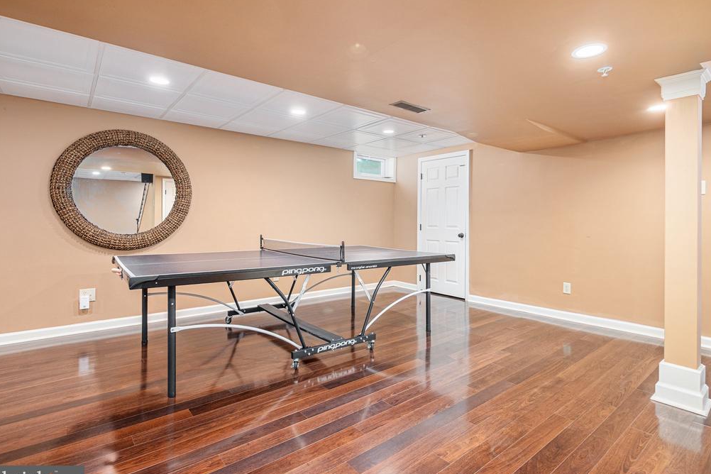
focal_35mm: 17
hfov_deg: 93.3
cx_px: 359
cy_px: 222
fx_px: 336
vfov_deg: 70.4
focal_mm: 8
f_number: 4
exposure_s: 1/1.25
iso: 200
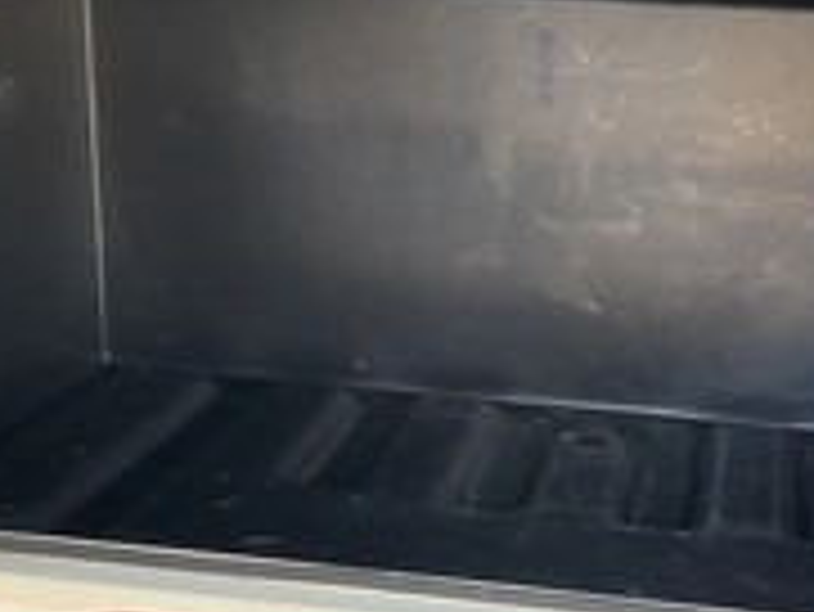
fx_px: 1506
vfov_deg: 22.9
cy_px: 342
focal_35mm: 64
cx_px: 553
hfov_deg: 30.0
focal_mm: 3
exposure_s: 1/122
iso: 50
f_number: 1.8
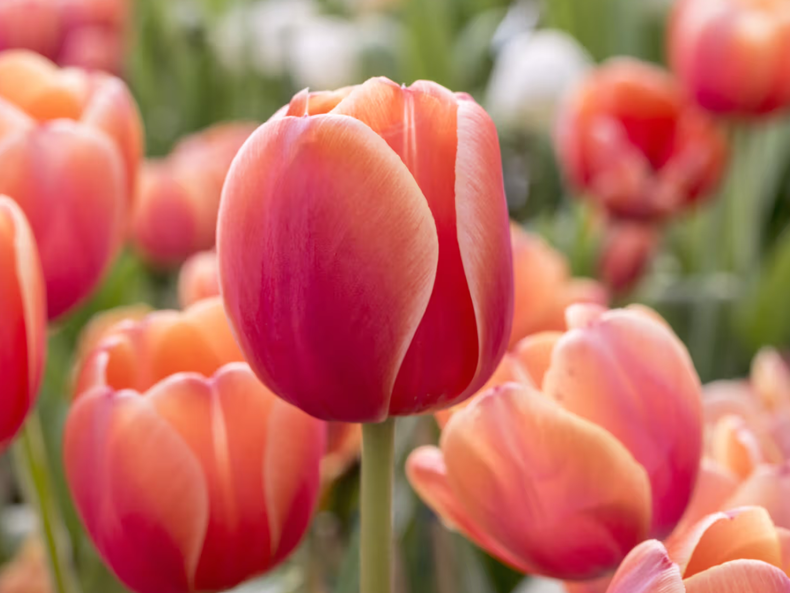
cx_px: 319
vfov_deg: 17.2
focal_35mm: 86
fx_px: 1962
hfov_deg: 22.7
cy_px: 263
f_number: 8
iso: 320
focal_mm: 60
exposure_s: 1/125
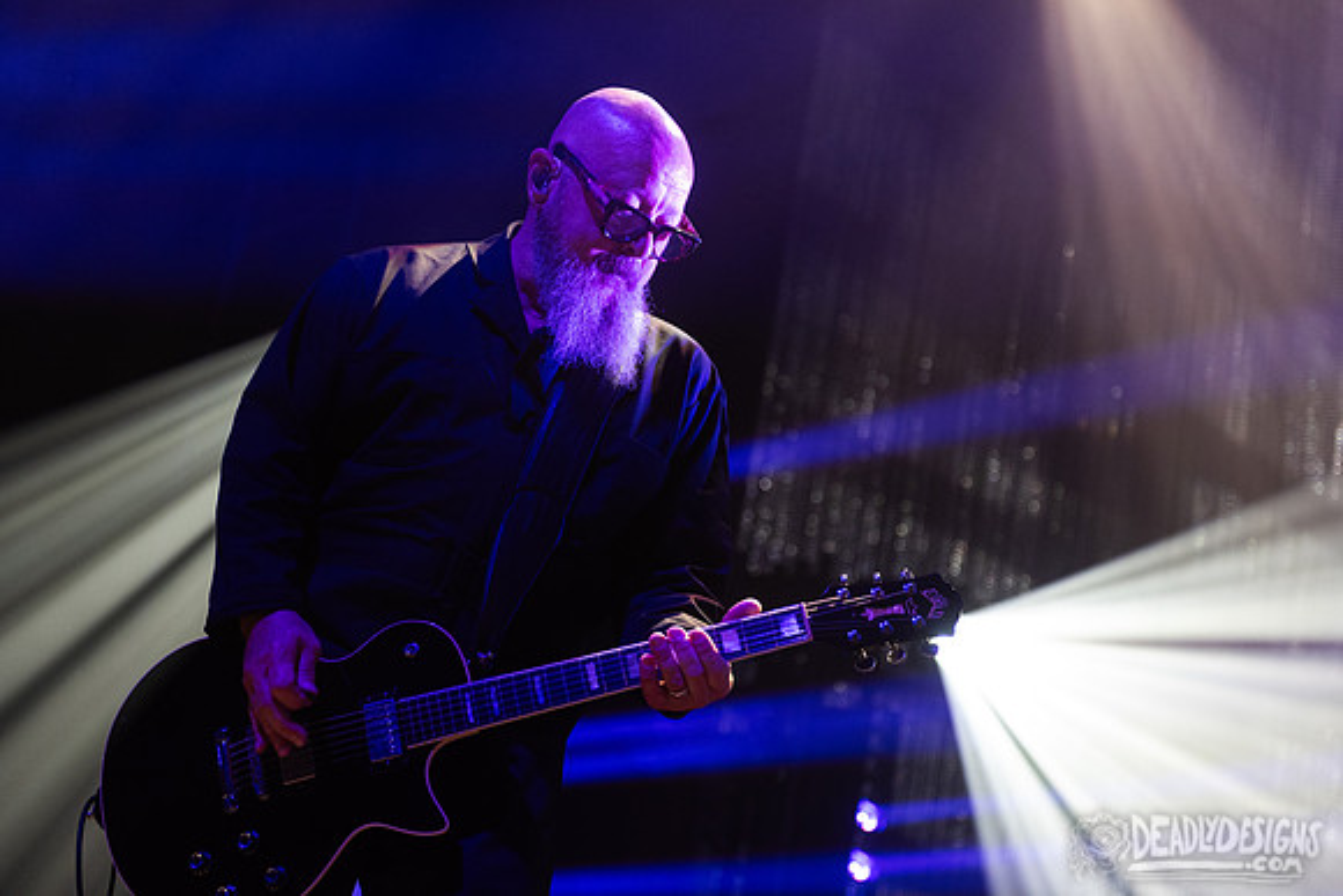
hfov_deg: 26.9
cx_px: 685
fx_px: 2811
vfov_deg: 18.1
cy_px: 414
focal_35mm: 75
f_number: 3.2
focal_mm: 70
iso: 2500
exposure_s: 1/250
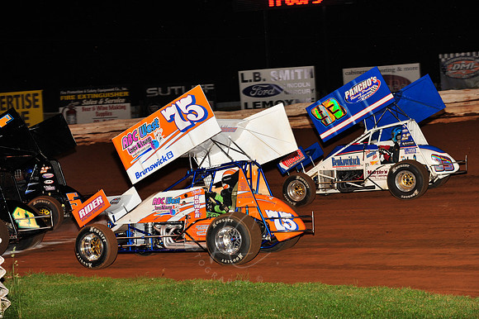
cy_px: 160
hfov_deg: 20.4
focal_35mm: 100
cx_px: 240
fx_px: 1330
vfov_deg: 13.7
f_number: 6.3
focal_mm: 100
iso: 800
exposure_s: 1/320
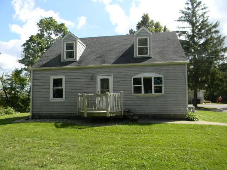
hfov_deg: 63.4
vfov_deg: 49.7
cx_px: 114
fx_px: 184
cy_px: 85
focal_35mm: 28
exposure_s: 1/487
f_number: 3.5
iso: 80
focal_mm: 5
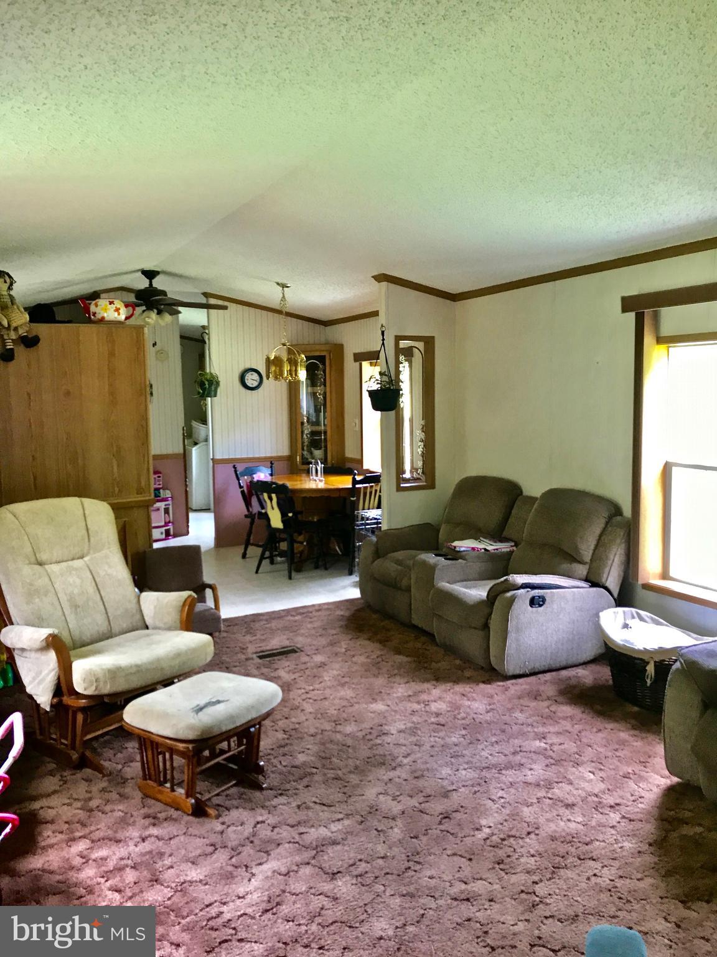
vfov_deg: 63.4
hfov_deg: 49.7
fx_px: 773
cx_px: 358
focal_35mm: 28
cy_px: 478
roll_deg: +1.6
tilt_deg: -5.1
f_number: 1.8
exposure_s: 1/24
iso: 32
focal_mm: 3.99
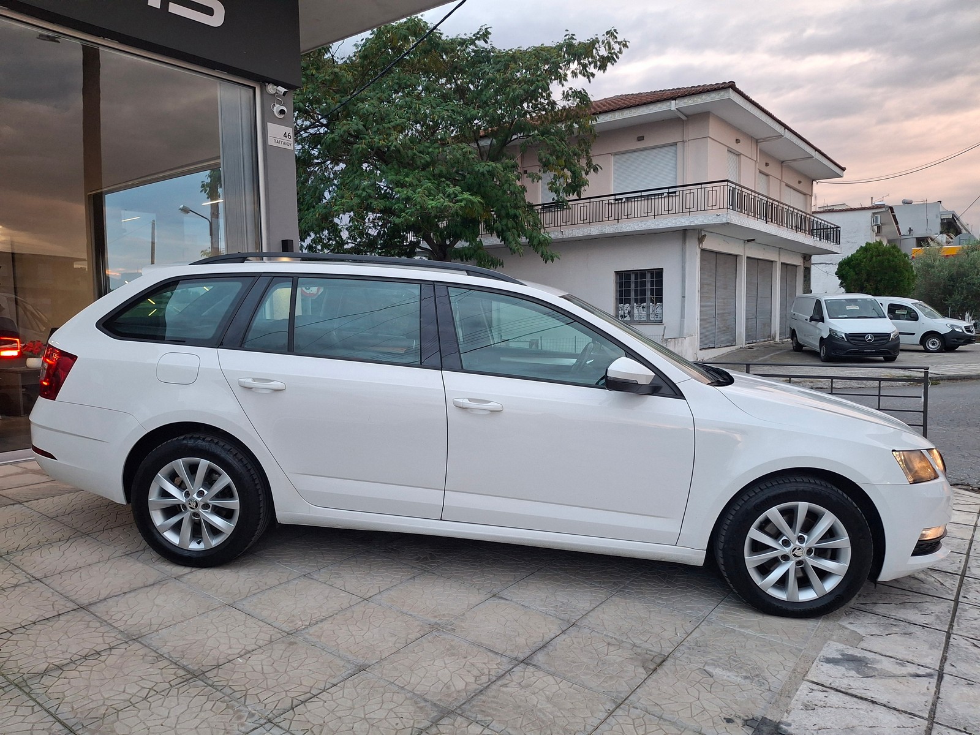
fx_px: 708
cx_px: 490
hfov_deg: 69.4
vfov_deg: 54.9
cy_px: 368
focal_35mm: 25
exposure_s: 1/100
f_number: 1.8
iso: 125
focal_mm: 4.69
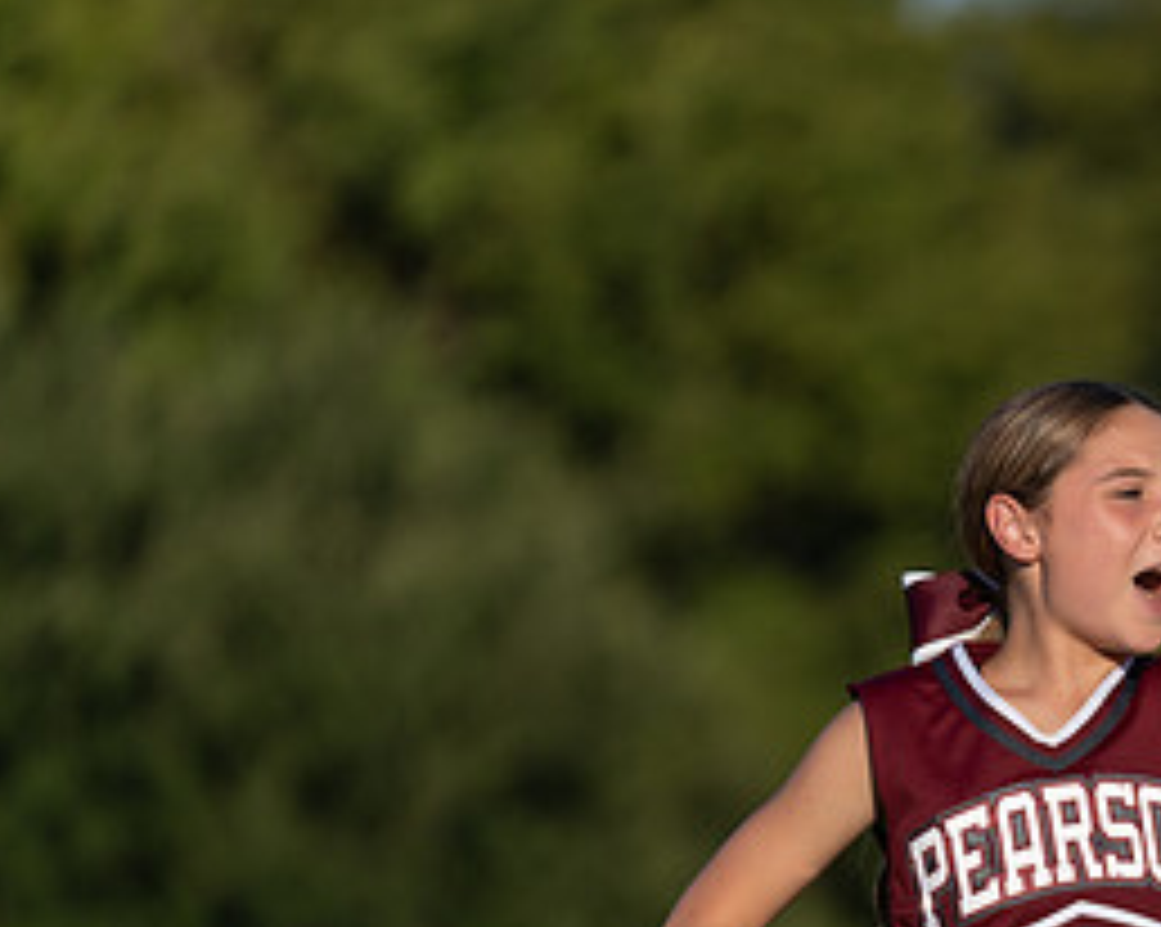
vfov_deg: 3.8
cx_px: 1242
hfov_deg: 4.8
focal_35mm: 405
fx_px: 13906
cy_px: 821
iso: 100
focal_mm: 192
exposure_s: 1/2000
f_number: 2.8
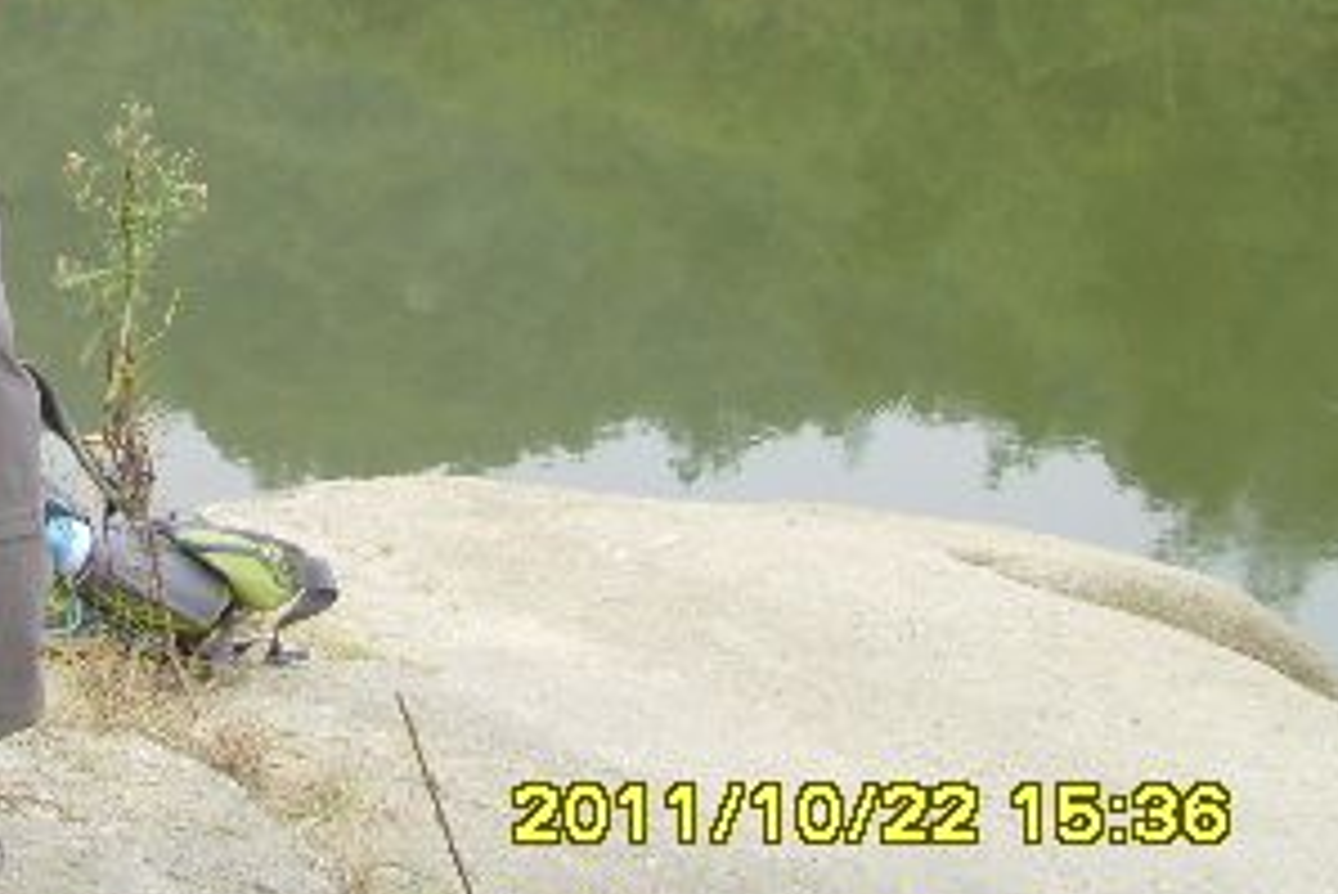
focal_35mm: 87
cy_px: -40
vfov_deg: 15.4
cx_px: 63
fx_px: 3235
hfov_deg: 22.6
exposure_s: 1/90
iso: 80
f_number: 3.5
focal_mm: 6.6
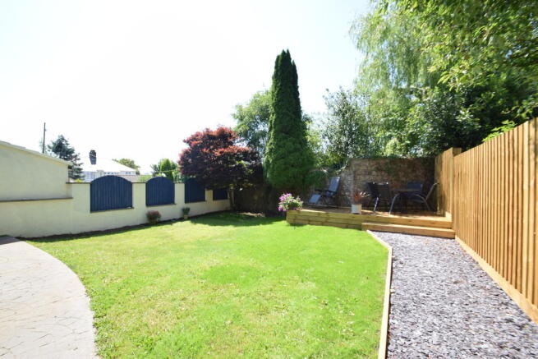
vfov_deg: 77.4
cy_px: 180
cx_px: 269
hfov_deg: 100.4
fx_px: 224
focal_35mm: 15
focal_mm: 10
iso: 220
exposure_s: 1/250
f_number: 8
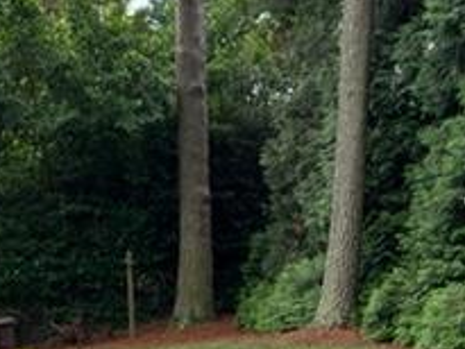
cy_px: 358
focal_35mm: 81
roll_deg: -0.1
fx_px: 1089
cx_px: 329
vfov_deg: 17.7
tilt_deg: -7.5
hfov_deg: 23.9
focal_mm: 5.7
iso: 50
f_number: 1.5
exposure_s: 1/374
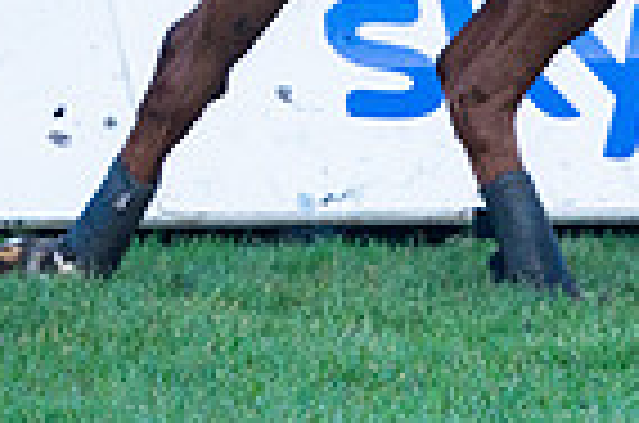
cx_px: 1160
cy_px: -511
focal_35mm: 769
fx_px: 13619
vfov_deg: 1.8
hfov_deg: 2.7
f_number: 3.5
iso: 1250
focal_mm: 145
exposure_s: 1/1250
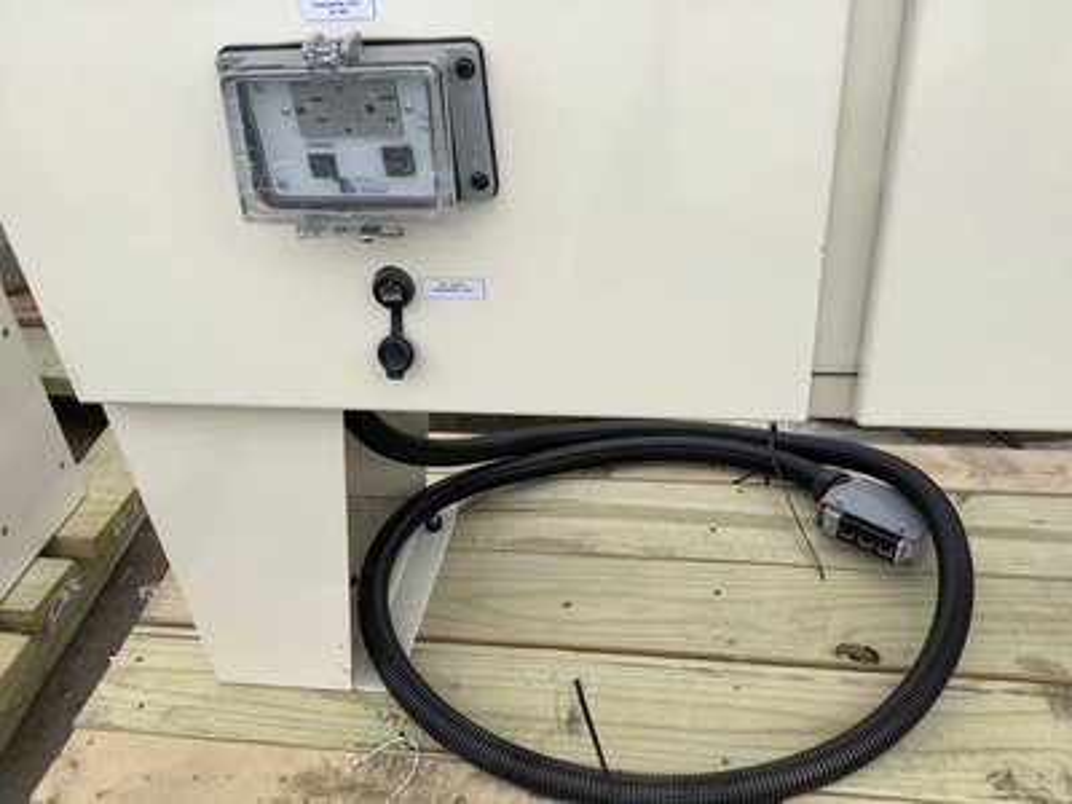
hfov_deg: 58.4
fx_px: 960
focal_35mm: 31
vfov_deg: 45.4
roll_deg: +4.2
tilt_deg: -34.0
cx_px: 536
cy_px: 402
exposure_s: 1/741
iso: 25
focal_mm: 3.3
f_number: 2.4
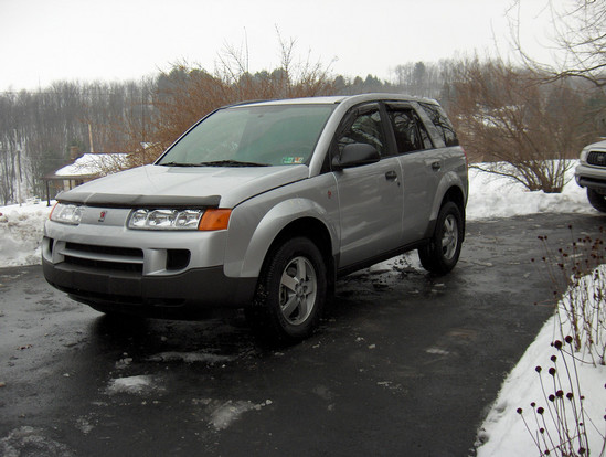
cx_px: 303
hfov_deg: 47.8
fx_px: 684
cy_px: 228
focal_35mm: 39
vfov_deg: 36.9
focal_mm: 8
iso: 200
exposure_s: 1/114
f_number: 2.8
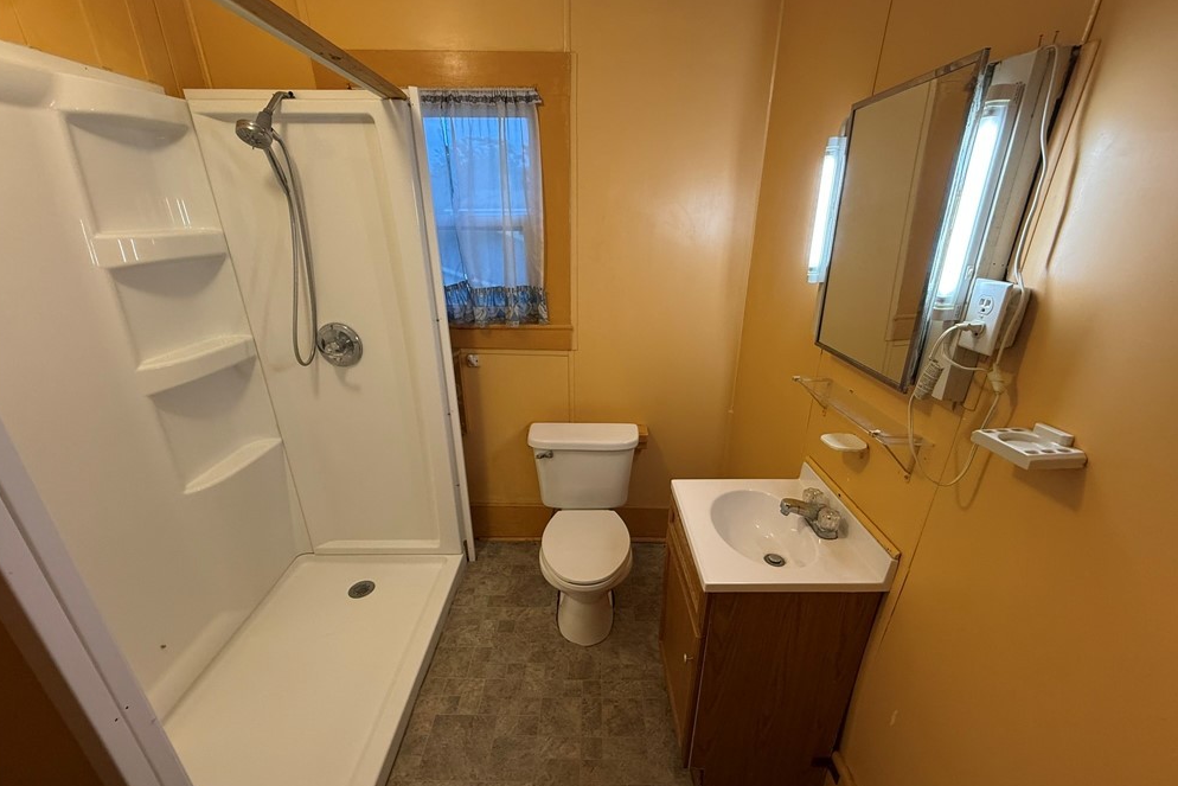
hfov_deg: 100.4
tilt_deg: -23.4
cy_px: 424
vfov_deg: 77.2
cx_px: 591
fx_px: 491
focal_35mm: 15
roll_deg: -0.5
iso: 200
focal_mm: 2.22
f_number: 2.2
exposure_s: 1/60
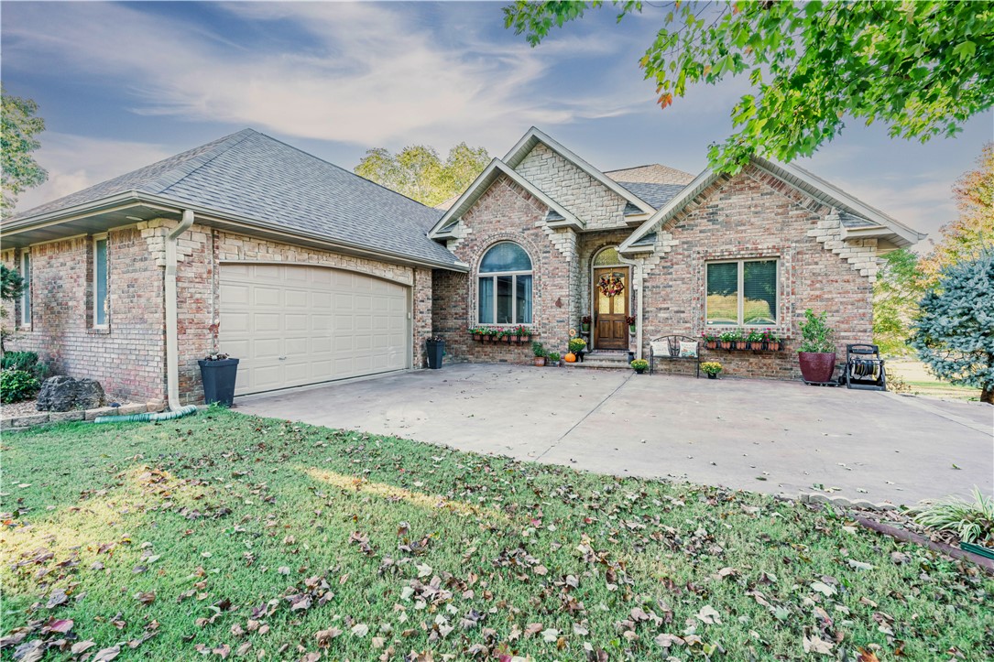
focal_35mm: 14
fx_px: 386
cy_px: 331
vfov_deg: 81.2
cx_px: 497
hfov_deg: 104.3
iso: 200
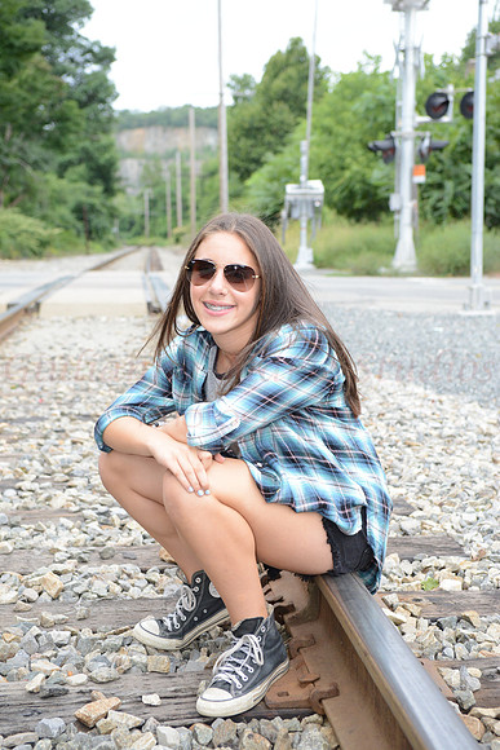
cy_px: 375
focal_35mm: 55
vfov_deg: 36.2
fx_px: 1145
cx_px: 250
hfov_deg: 24.6
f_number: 5.6
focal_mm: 55
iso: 1600
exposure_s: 1/250
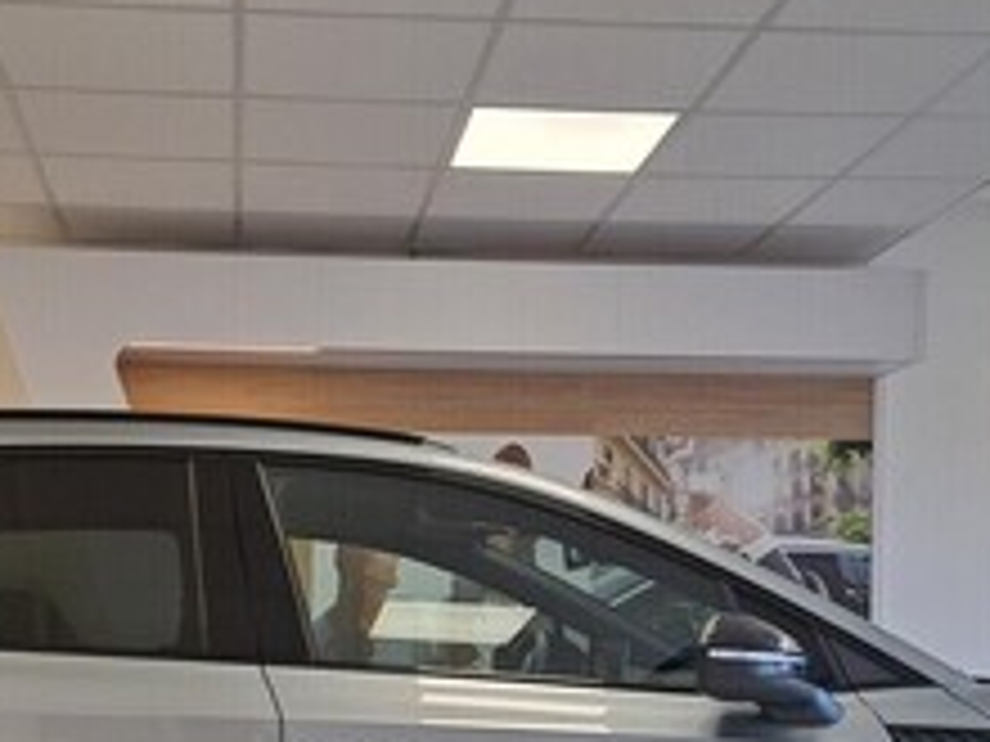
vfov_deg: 23.8
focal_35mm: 60
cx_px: 342
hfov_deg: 32.0
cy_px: 650
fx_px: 1716
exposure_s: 1/100
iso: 50
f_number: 1.8
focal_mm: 5.23
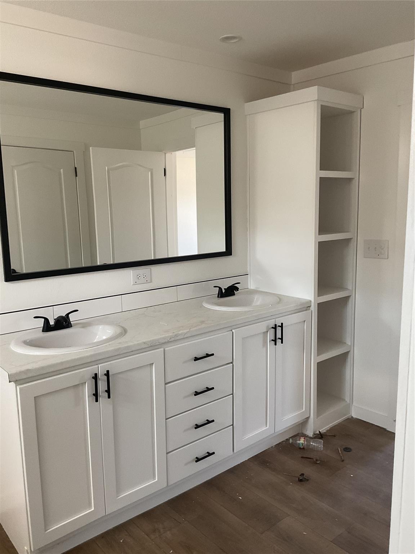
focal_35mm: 29
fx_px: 464
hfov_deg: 48.2
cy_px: 277
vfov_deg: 61.7
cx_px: 208
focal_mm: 3
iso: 100
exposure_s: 1/60
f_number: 1.8
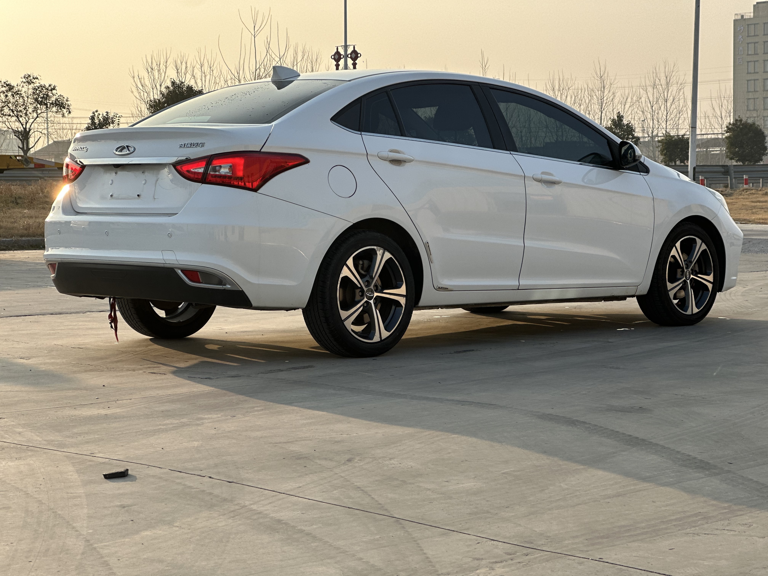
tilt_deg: -2.7
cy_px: 288
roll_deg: +1.0
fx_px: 1708
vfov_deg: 19.1
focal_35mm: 77
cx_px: 384
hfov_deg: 25.3
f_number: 2.8
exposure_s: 1/405
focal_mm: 9
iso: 32
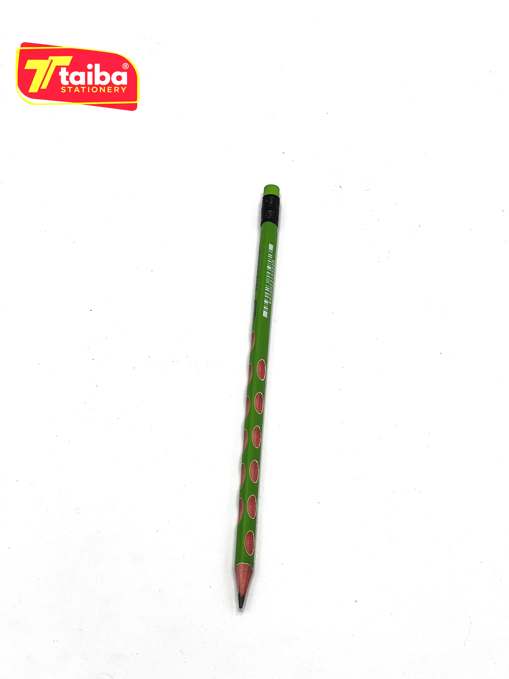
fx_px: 1510
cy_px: 340
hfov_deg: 19.1
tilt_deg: -64.7
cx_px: 254
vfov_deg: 25.3
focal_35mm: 77
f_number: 2.8
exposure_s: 1/304
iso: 32
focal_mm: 9
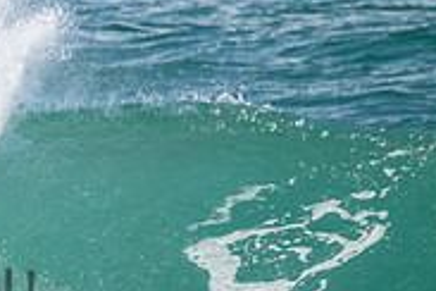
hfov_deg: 0.8
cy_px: 259
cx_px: -217
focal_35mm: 2540
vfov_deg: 0.5
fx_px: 30760
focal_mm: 800
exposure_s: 1/1600
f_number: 11
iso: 2500
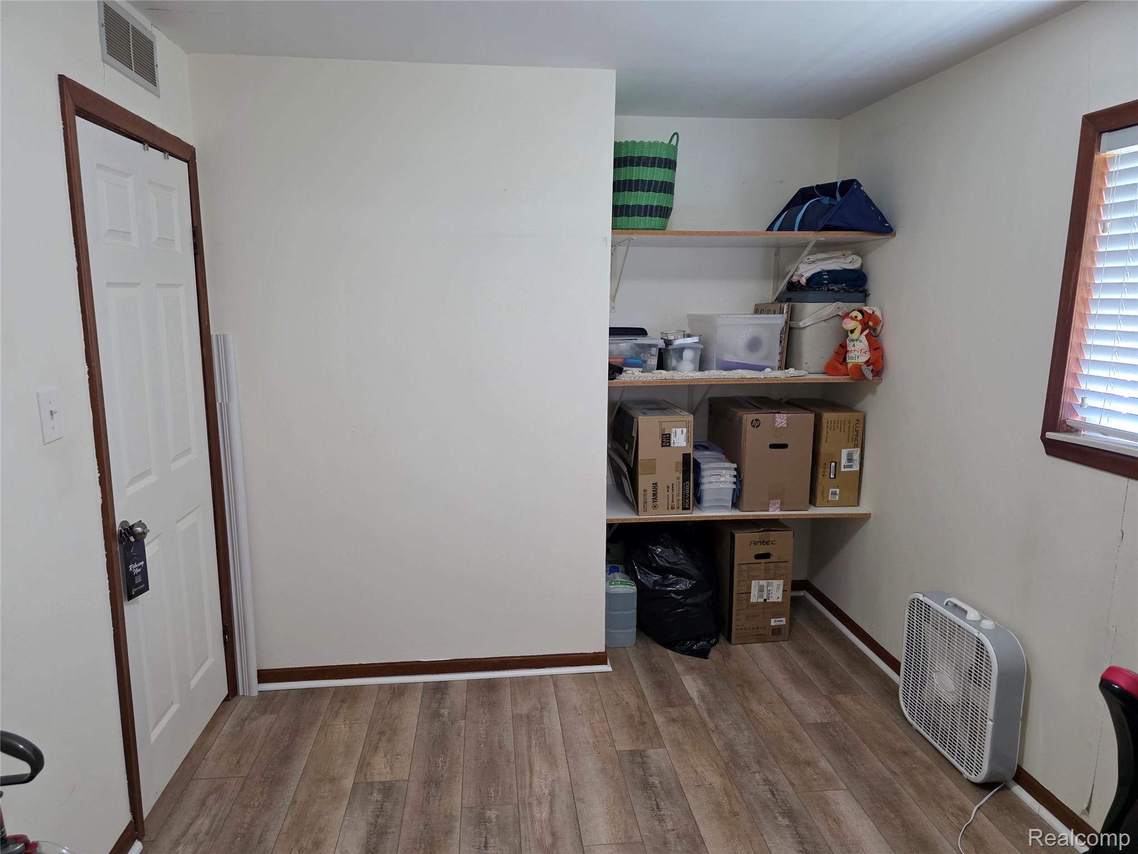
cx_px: 569
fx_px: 756
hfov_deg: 73.9
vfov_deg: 58.9
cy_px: 427
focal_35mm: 23
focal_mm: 6.3
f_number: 1.7
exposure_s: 1/120
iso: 500
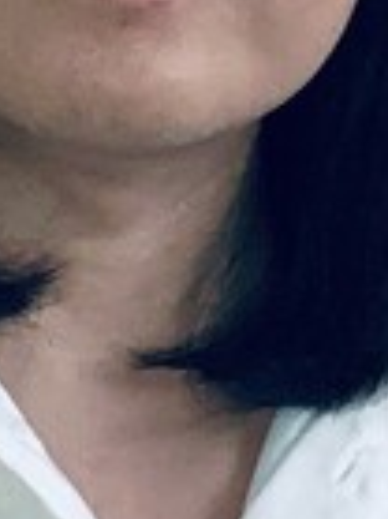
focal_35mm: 150
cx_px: 52
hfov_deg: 9.8
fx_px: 2245
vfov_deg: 12.6
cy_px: -228
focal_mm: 2.87
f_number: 2.2
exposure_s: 1/34
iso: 500
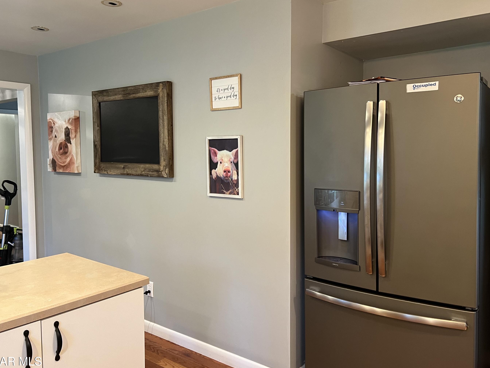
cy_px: 175
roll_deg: +0.4
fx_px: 410
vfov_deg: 48.2
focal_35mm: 29
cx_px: 256
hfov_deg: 61.6
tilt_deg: -3.9
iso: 200
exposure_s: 1/60
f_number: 1.5
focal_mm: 5.7
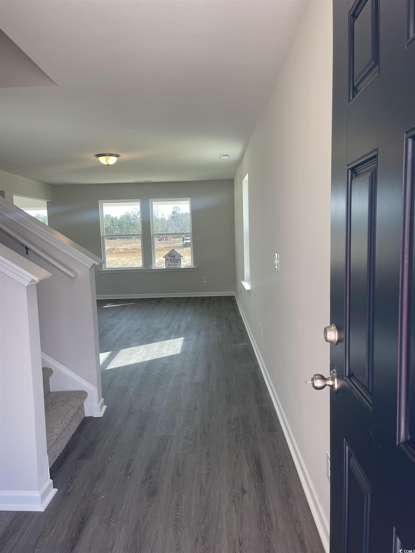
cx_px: 208
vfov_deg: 69.4
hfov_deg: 54.9
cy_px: 276
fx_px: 400
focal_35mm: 25
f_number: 1.6
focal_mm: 5.1
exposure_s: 1/179
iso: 32
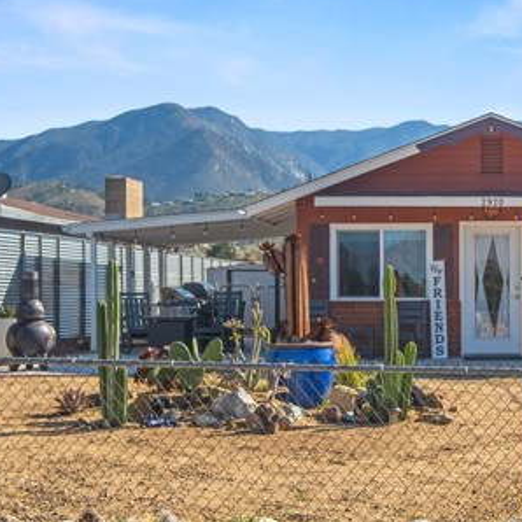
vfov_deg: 27.7
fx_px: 1058
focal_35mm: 62
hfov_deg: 26.9
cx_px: 455
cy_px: 281
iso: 250
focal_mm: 22.9
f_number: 9
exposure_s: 1/250
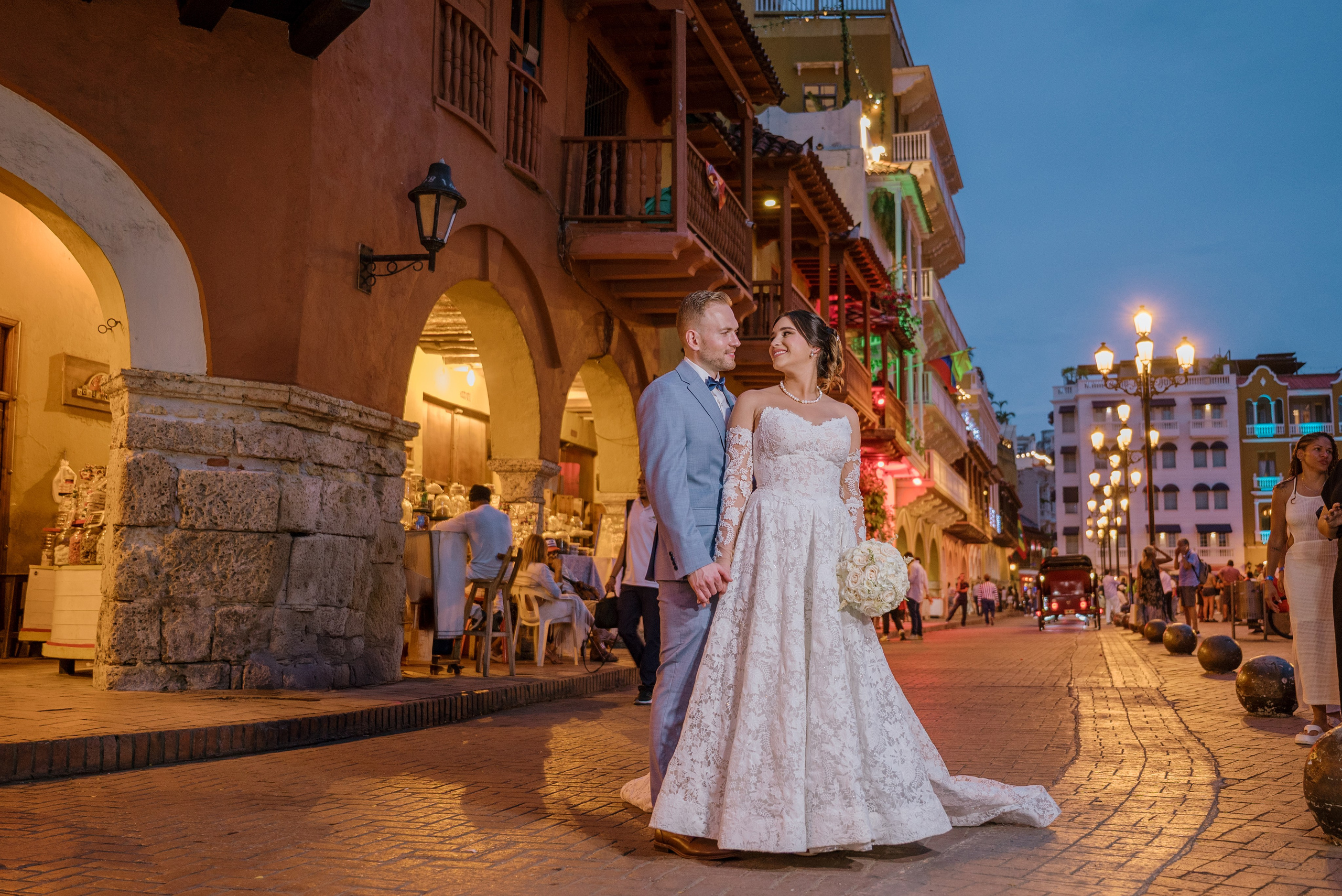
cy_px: 462
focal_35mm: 35
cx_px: 712
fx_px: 1306
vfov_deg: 37.8
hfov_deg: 54.3
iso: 500
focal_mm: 29
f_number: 2.8
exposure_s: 1/60
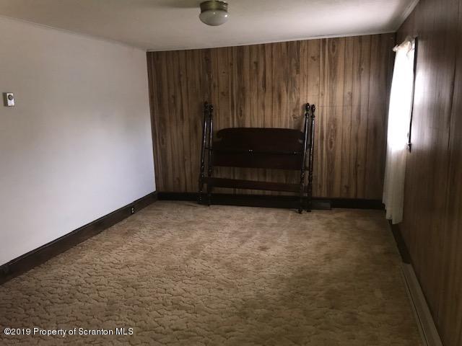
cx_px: 231
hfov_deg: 63.4
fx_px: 374
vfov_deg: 49.7
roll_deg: +1.0
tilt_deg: -10.6
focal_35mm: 28
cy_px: 173
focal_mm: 3.99
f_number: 1.8
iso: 80
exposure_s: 1/30
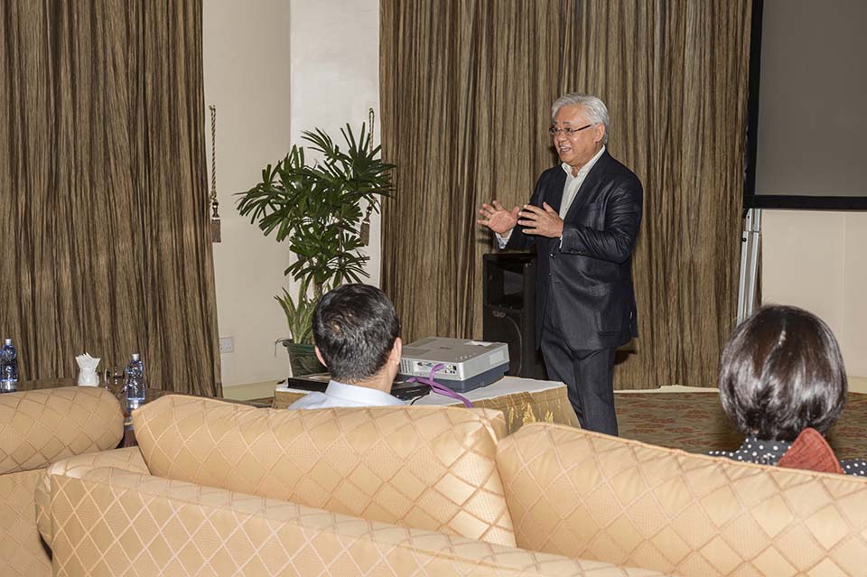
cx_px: 434
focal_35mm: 70
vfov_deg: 19.4
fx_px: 1685
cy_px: 288
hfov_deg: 28.9
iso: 400
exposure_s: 1/60
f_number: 9
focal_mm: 70
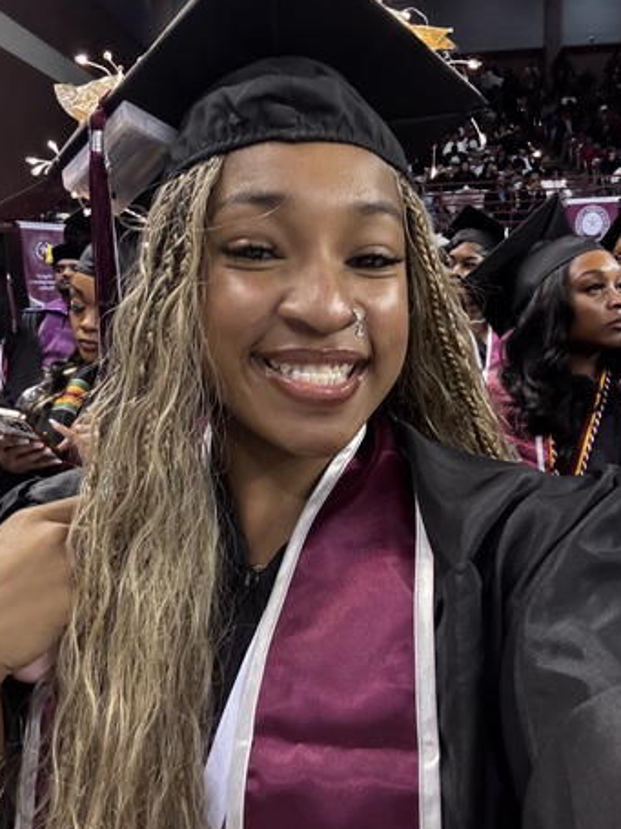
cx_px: 287
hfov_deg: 42.9
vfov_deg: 55.3
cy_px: 392
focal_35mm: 33
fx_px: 790
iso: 250
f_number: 1.9
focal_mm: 2.69
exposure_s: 1/60
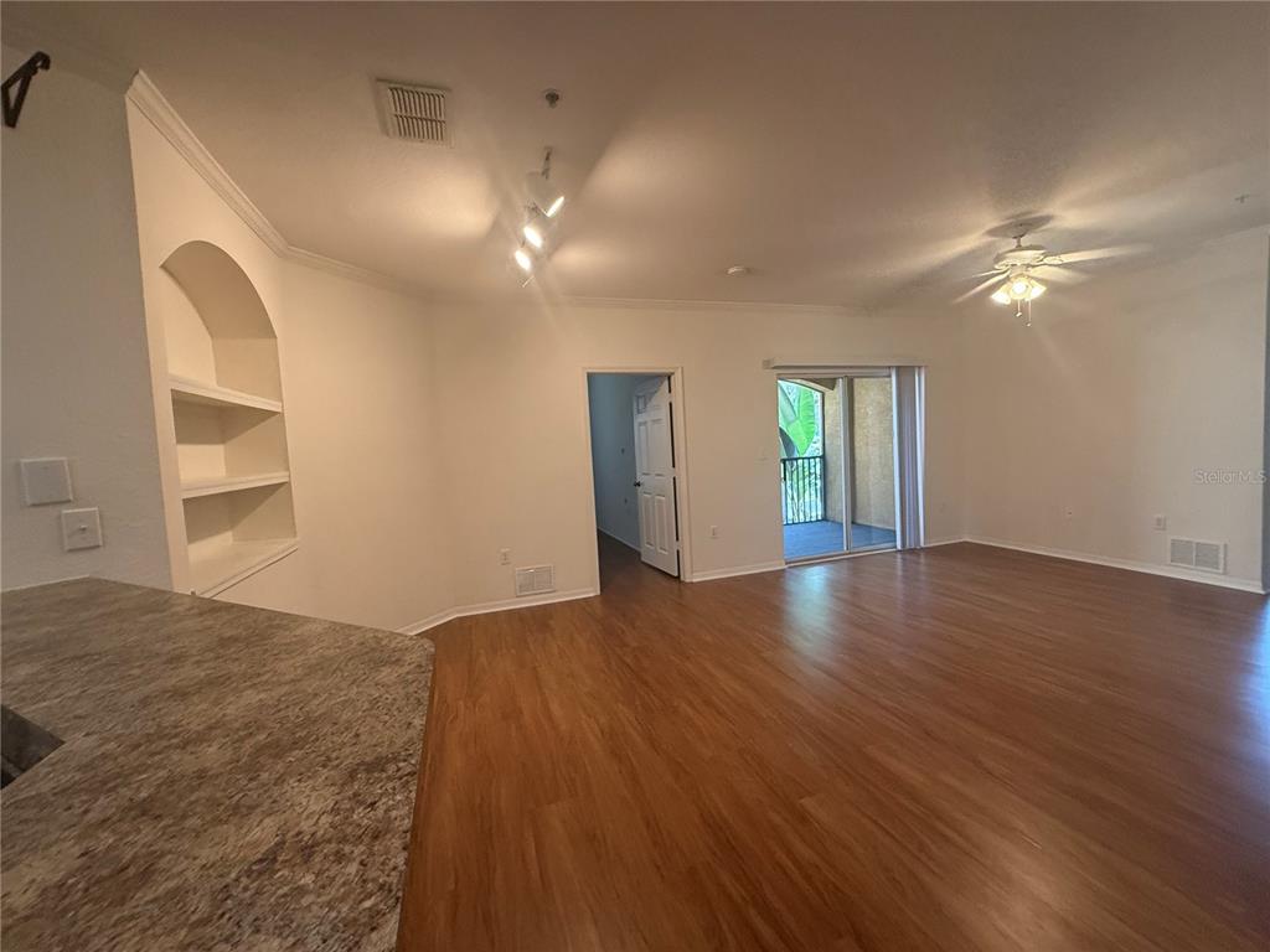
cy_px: 476
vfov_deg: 85.7
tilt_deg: -3.8
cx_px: 635
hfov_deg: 102.1
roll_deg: +2.6
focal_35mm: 14
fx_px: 514
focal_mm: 2.22
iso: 320
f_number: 2.2
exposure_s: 1/120
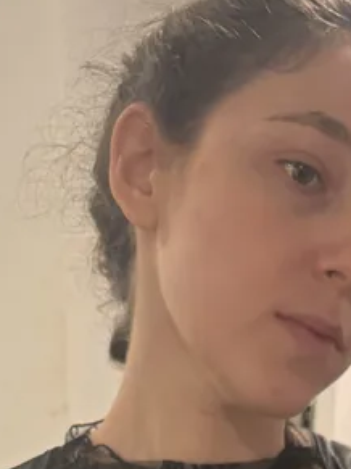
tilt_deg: -26.4
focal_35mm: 99
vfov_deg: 16.3
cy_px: 870
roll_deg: -1.5
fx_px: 1339
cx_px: 204
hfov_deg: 14.9
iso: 640
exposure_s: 1/60
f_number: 1.78
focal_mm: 6.76
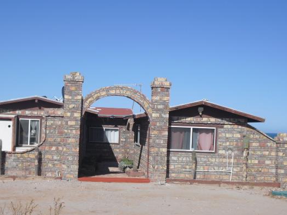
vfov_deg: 22.6
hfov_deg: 29.8
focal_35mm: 65
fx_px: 539
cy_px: 112
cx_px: 123
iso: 64
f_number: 9.6
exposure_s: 1/160
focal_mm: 9.4
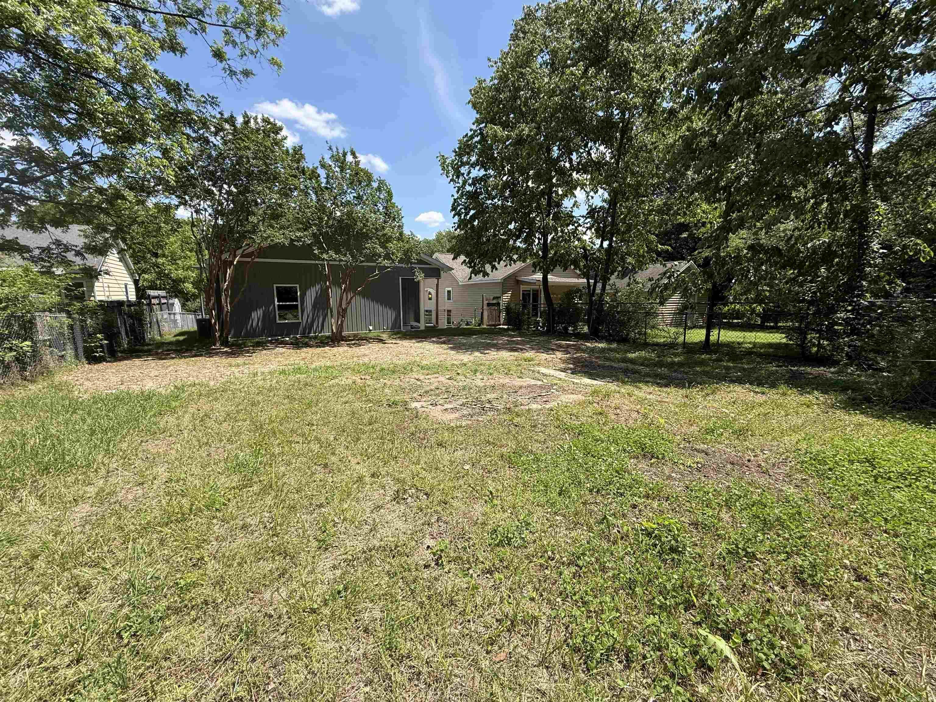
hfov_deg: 102.1
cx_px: 468
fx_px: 379
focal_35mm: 14
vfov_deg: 85.7
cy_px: 351
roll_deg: +0.2
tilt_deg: -8.7
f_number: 2.2
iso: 50
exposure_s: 1/1167
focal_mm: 2.22
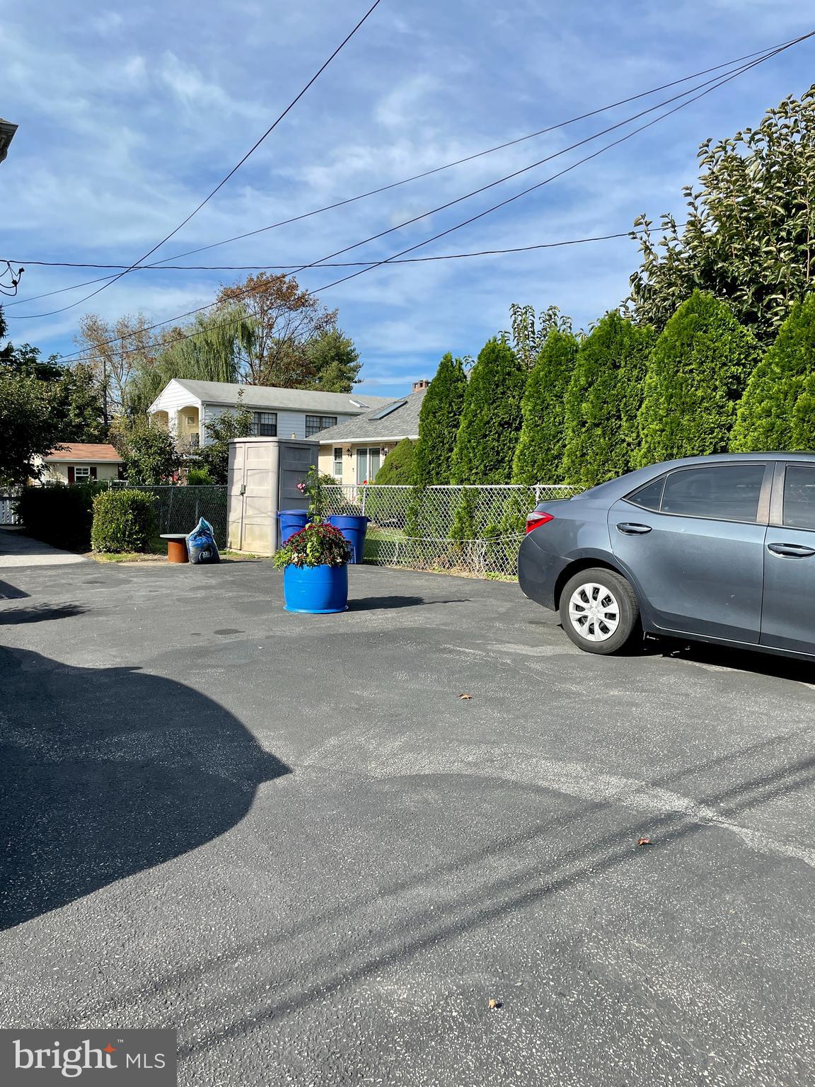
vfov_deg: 67.3
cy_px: 544
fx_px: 816
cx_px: 408
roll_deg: +0.5
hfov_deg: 53.1
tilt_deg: -2.2
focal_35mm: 26
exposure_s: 1/3125
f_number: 1.6
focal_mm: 4.2
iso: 32
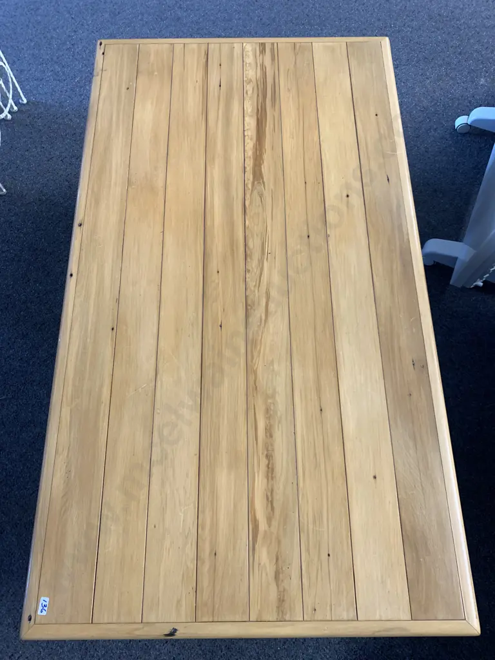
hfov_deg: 53.1
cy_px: 330
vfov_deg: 67.3
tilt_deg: -69.3
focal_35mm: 26
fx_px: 496
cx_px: 248
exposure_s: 1/50
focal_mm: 4.25
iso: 160
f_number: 1.8
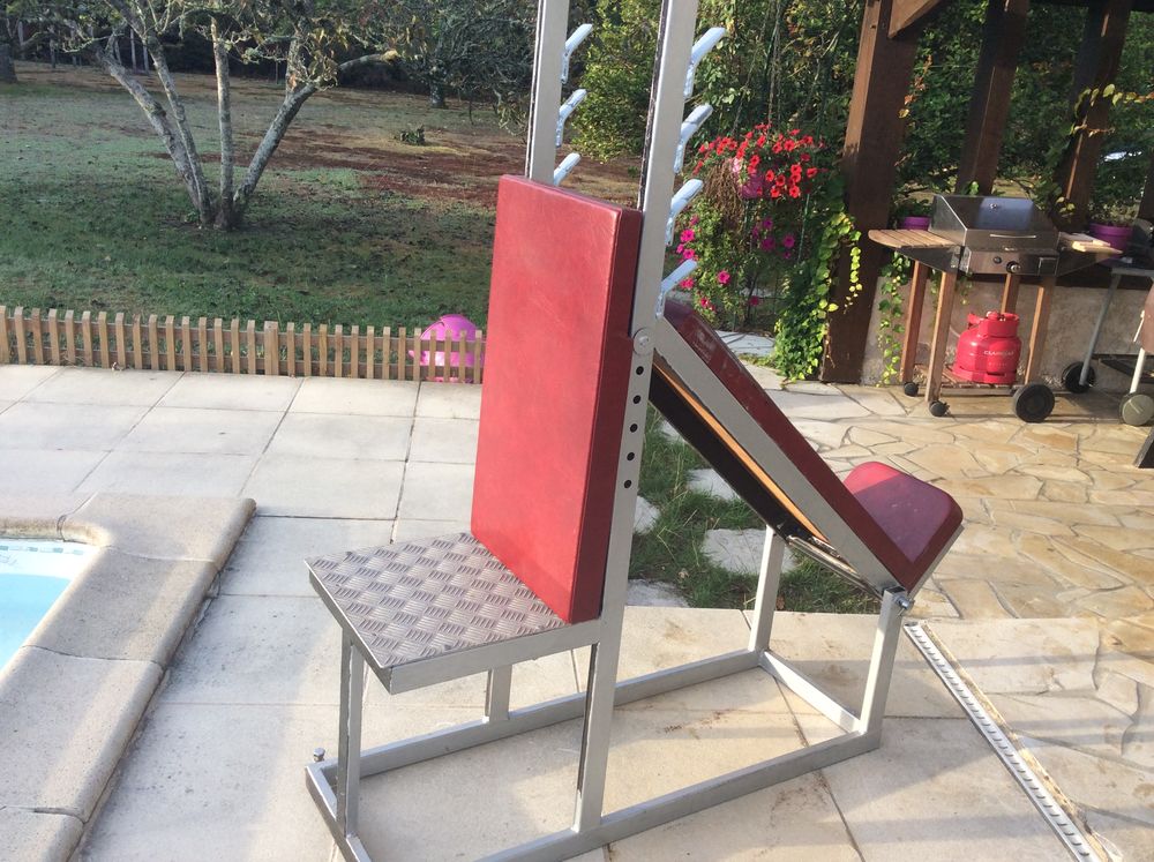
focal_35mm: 32
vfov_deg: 44.1
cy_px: 431
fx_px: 1065
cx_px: 577
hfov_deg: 56.9
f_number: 2.4
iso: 32
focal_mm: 3.3
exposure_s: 1/231
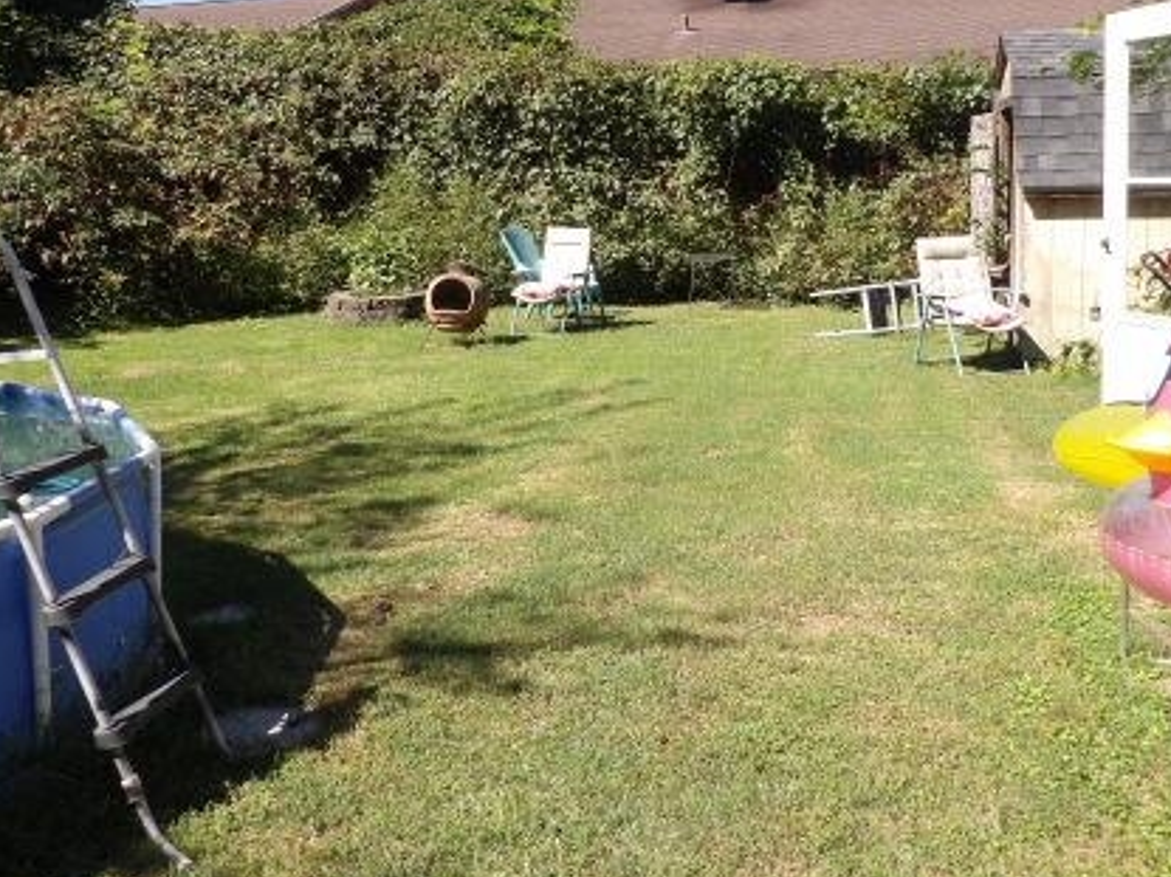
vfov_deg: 38.4
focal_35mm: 37
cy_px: 330
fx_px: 1251
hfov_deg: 50.1
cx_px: 646
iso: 100
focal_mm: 4.3
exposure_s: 1/870
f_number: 3.2
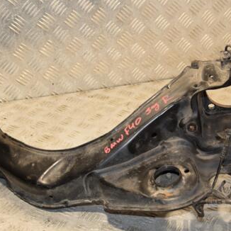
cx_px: 142
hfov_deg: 23.0
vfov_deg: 23.0
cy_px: 136
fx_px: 566
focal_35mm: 75
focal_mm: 32
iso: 800
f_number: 5
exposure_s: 1/160
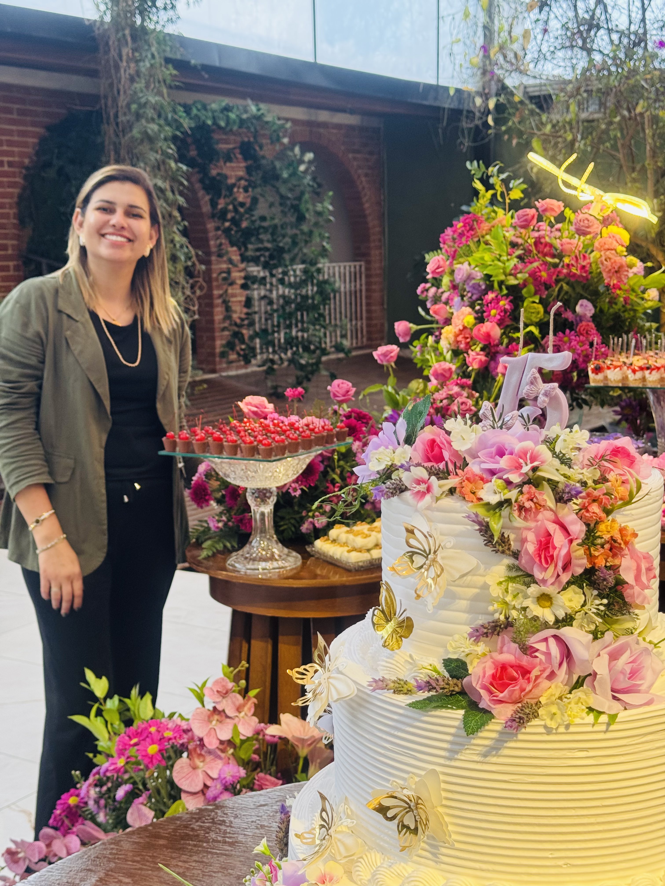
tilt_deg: -10.4
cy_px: 443
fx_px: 1229
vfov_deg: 39.7
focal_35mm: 48
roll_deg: +1.7
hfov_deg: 30.3
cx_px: 332
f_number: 1.78
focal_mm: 6.76
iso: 80
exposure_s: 1/60
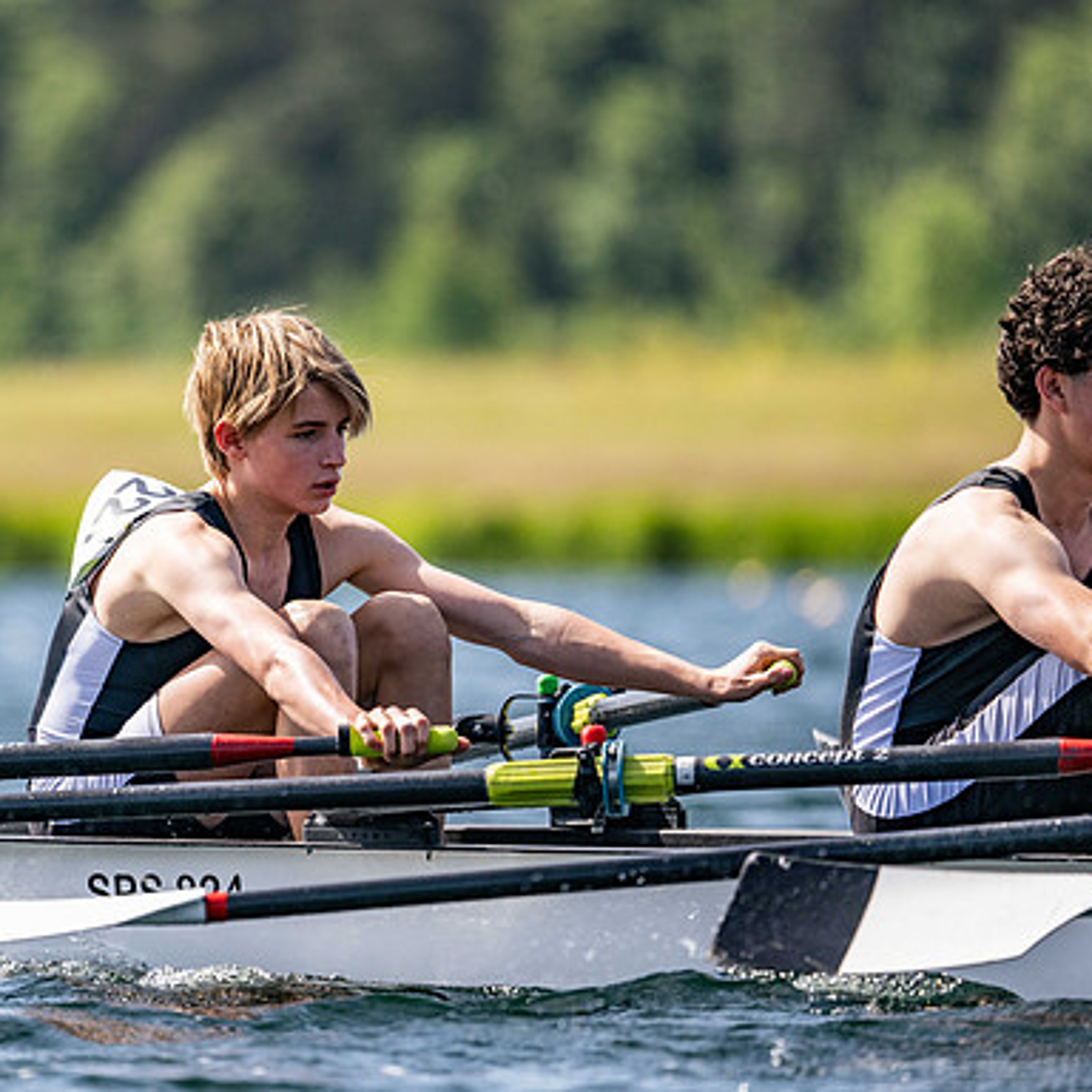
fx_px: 18309
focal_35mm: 513
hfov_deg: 3.4
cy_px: 545
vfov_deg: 3.4
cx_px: 390
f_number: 4.5
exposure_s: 1/2500
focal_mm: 400
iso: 320
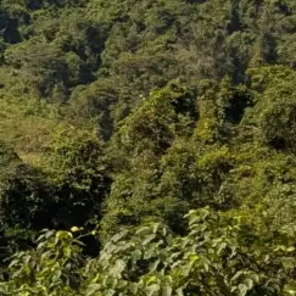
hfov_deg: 8.1
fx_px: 1625
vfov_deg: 10.2
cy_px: -63
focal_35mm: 168
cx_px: -726
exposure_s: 1/752
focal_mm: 6.9
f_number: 1.68
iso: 22
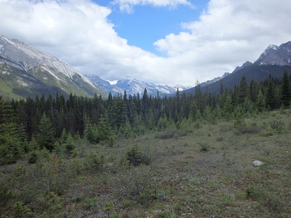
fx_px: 235
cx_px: 146
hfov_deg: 63.4
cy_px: 109
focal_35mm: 28
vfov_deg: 49.7
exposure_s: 1/125
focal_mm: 5
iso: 125
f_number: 11
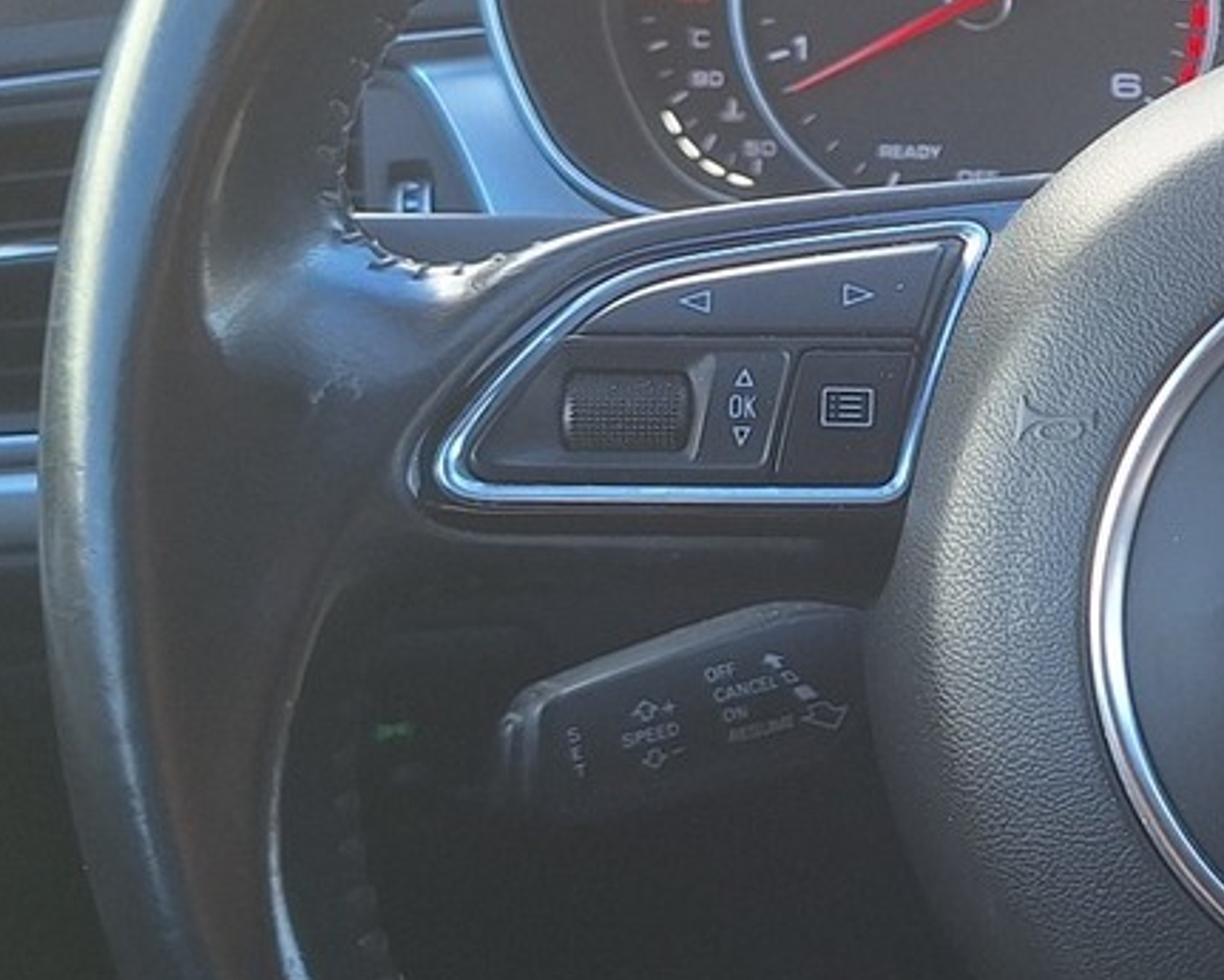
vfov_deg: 20.3
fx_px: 2718
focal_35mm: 75
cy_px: 278
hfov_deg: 23.6
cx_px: 1392
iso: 40
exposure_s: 1/196
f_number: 1.8
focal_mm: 5.54
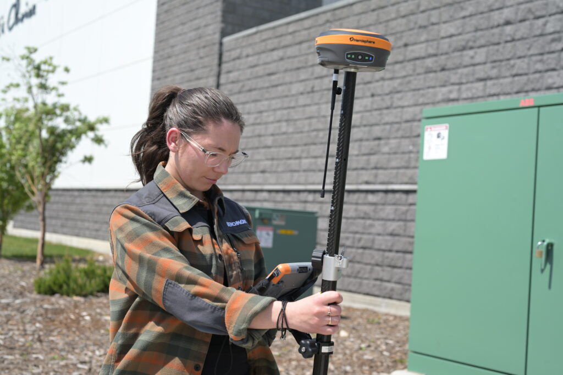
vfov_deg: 27.0
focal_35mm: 50
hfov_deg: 39.6
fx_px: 782
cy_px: 188
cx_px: 282
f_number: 5
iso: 160
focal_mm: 50
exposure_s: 1/800
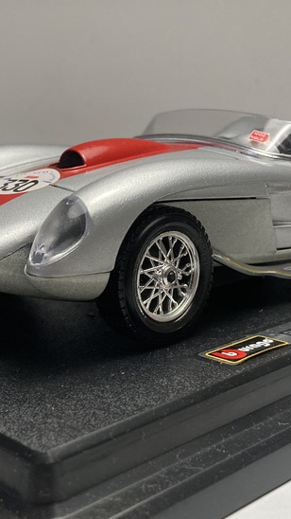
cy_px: 291
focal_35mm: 57
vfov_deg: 36.6
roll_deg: +0.5
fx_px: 782
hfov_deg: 21.1
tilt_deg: -12.6
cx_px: 121
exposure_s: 1/121
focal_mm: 3.99
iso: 80
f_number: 1.8
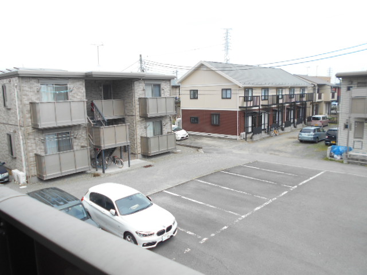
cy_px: 138
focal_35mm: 26
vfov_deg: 53.1
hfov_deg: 67.3
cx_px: 184
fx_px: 276
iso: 80
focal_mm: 4.6
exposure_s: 1/320
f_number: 3.2
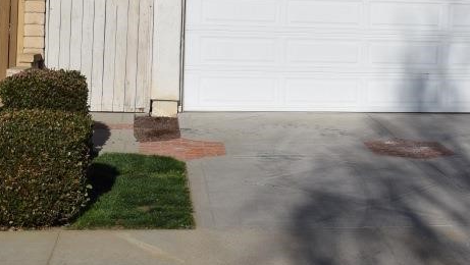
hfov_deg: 21.7
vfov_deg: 12.7
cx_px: 486
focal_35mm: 94
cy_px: -13
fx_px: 1174
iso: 200
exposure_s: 1/640
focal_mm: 27
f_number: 13
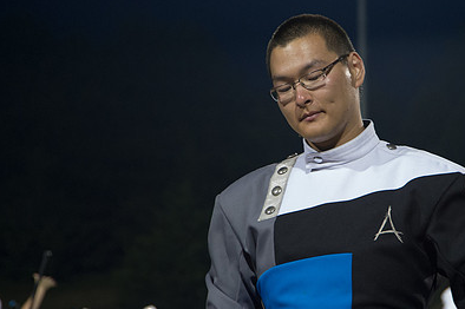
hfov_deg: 11.8
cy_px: 169
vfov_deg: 7.9
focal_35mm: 174
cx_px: 321
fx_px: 2246
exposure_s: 1/160
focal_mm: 110
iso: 4500
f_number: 5.6
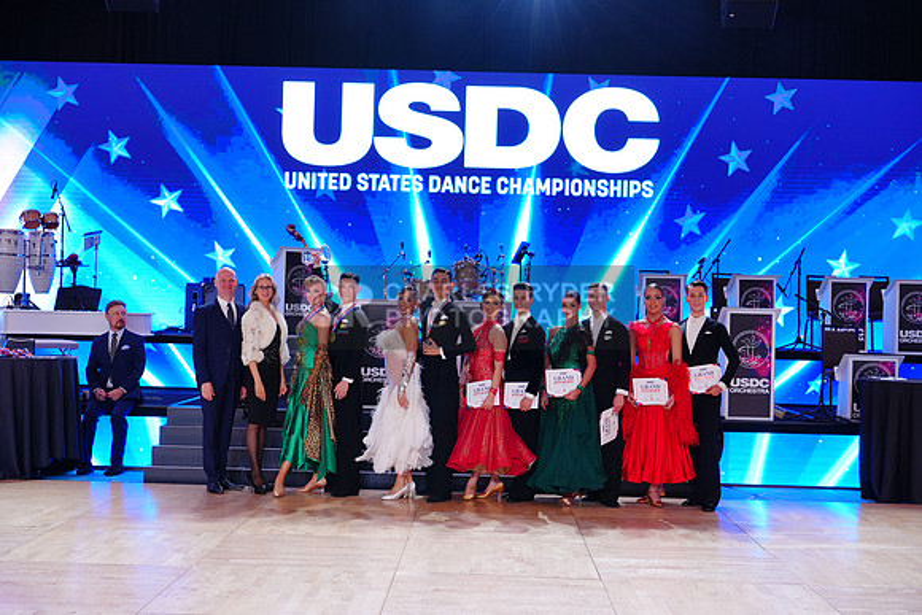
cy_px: 308
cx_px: 461
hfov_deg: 39.6
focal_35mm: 50
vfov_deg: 27.0
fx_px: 1281
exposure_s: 1/500
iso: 1000
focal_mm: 50
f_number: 4
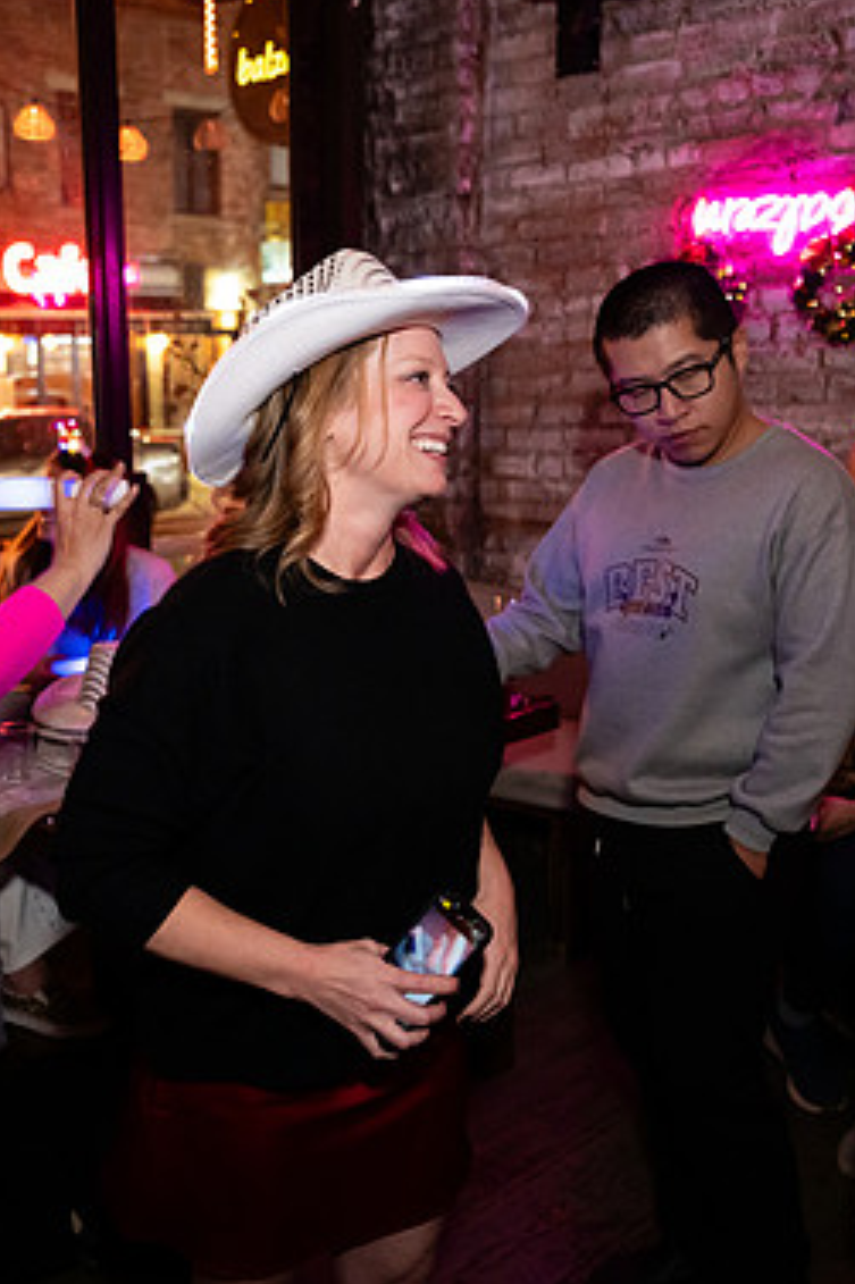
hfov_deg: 33.2
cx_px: 327
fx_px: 1426
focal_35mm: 40
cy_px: 639
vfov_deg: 48.5
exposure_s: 1/100
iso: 3200
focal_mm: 25.5
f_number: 2.8
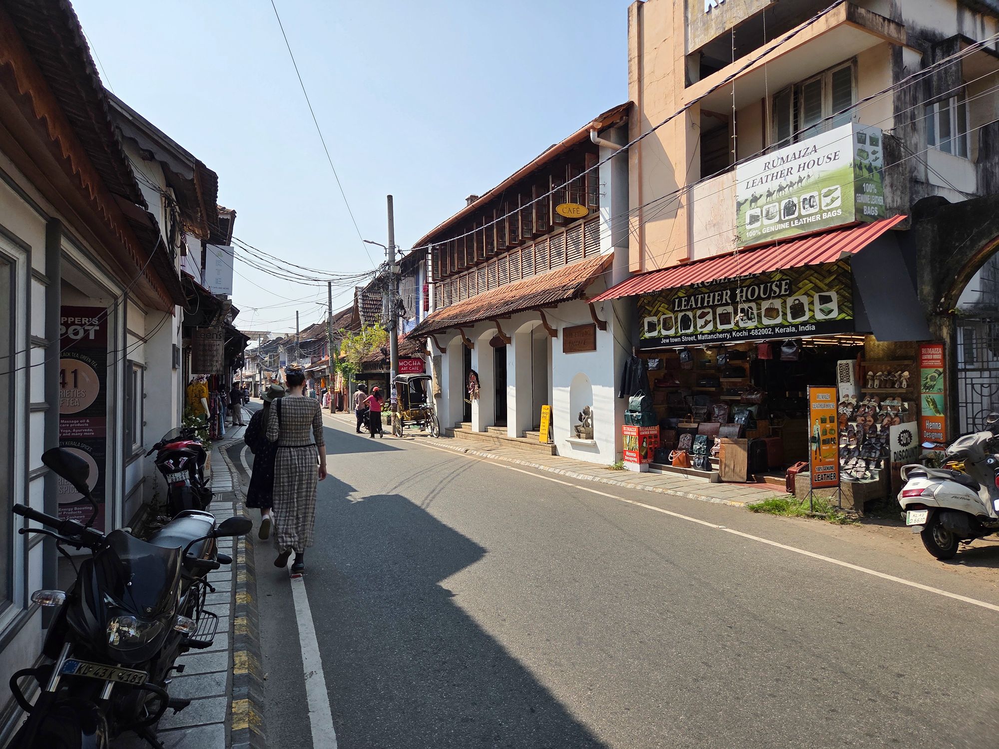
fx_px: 664
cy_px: 374
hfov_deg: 73.9
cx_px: 500
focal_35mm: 23
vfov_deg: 58.9
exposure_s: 1/5129
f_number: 1.8
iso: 80
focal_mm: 5.4
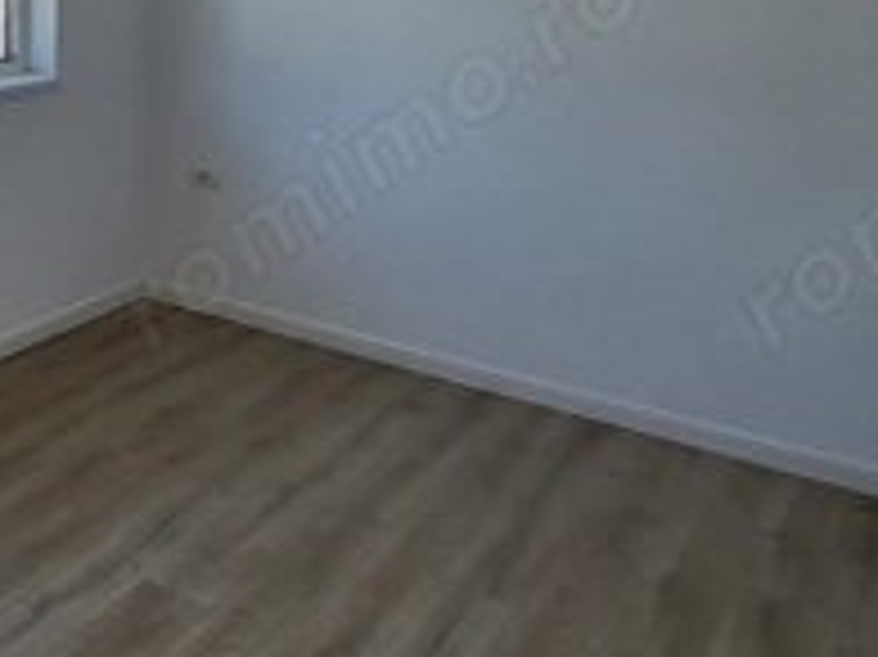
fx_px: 1014
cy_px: 194
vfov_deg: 35.4
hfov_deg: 42.8
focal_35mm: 40
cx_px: 86
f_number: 2.2
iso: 32
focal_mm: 1.74
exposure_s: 1/163
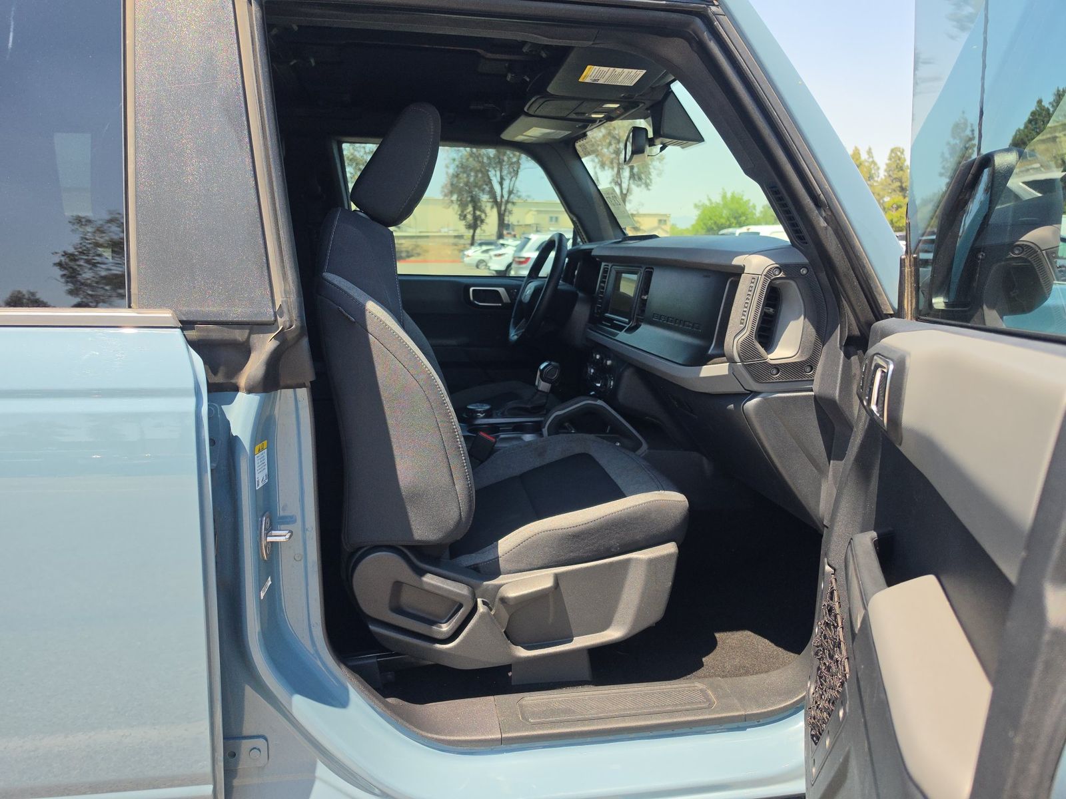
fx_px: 708
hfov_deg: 73.9
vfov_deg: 58.9
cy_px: 400
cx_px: 533
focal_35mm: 23
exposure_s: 1/2222
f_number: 1.4
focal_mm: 6.5
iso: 63
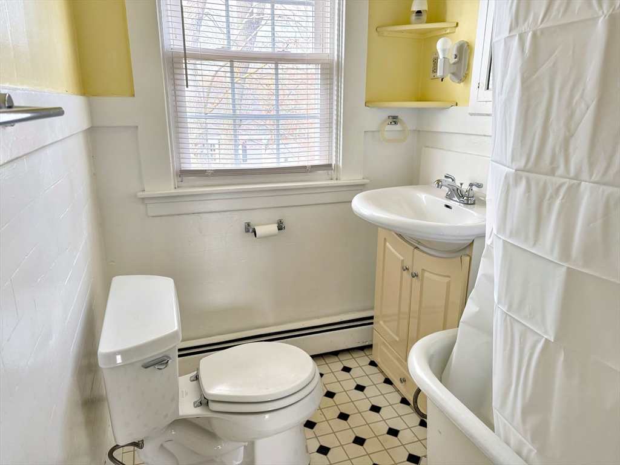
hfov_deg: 71.6
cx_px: 310
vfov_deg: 56.8
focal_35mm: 24
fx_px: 430
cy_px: 232
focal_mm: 6.76
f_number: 1.78
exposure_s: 1/121
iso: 160
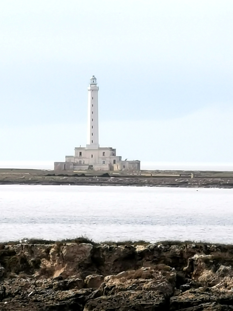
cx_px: 116
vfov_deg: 3.7
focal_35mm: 539
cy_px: 156
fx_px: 4837
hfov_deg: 2.8
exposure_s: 1/873
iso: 50
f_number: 3.4
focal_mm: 14.46
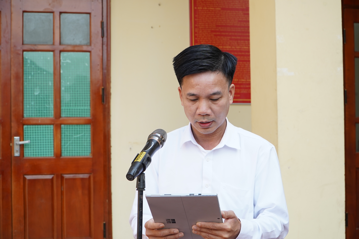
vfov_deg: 18.9
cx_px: 180
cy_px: 120
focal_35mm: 72
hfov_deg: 28.1
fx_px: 718
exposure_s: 1/200
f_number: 6.3
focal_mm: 48
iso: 250
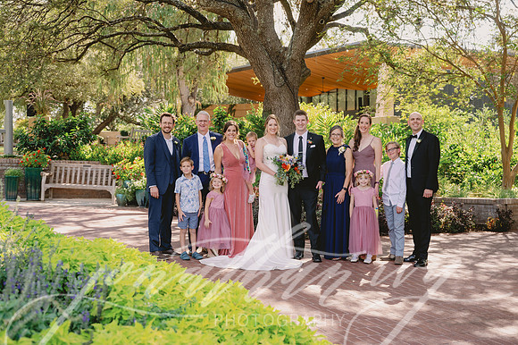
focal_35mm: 50
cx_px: 243
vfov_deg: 27.0
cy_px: 162
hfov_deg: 39.7
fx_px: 717
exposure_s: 1/200
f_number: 4
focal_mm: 47
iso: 100
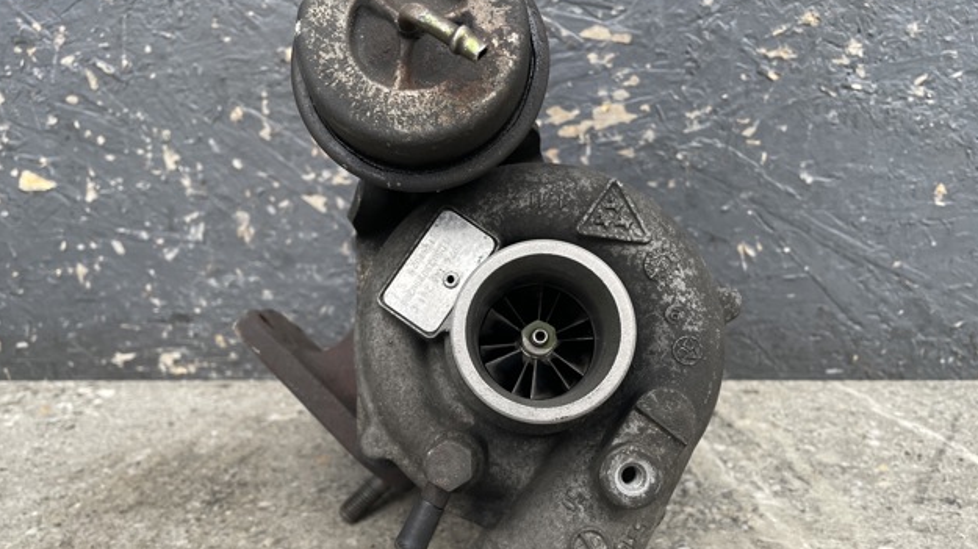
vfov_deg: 39.8
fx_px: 752
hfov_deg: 66.1
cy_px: 354
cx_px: 487
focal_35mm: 29
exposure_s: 1/121
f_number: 1.6
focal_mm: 4.2
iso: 64
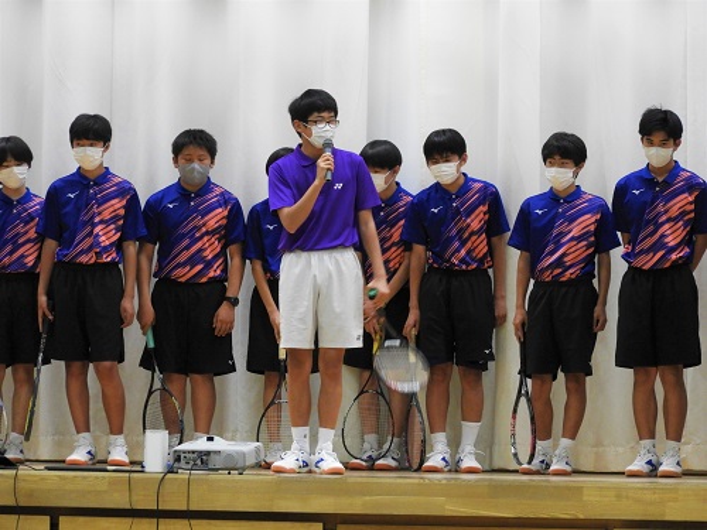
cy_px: 265
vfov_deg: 4.5
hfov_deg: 6.0
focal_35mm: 330
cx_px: 354
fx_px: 6740
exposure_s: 1/25
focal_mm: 59.1
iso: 800
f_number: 5.5
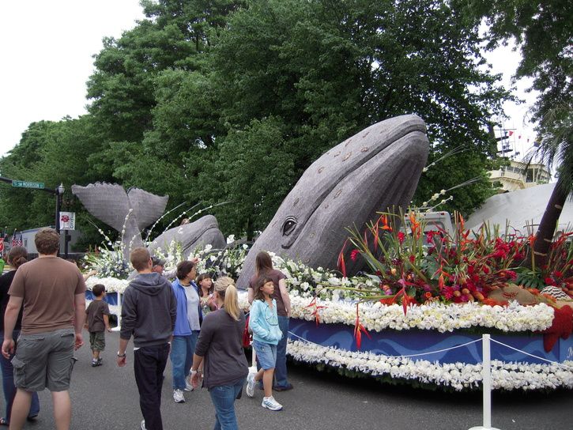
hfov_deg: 63.4
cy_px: 215
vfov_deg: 49.8
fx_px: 464
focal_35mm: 28
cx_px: 286
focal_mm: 5
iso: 100
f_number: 2.7
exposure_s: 1/400
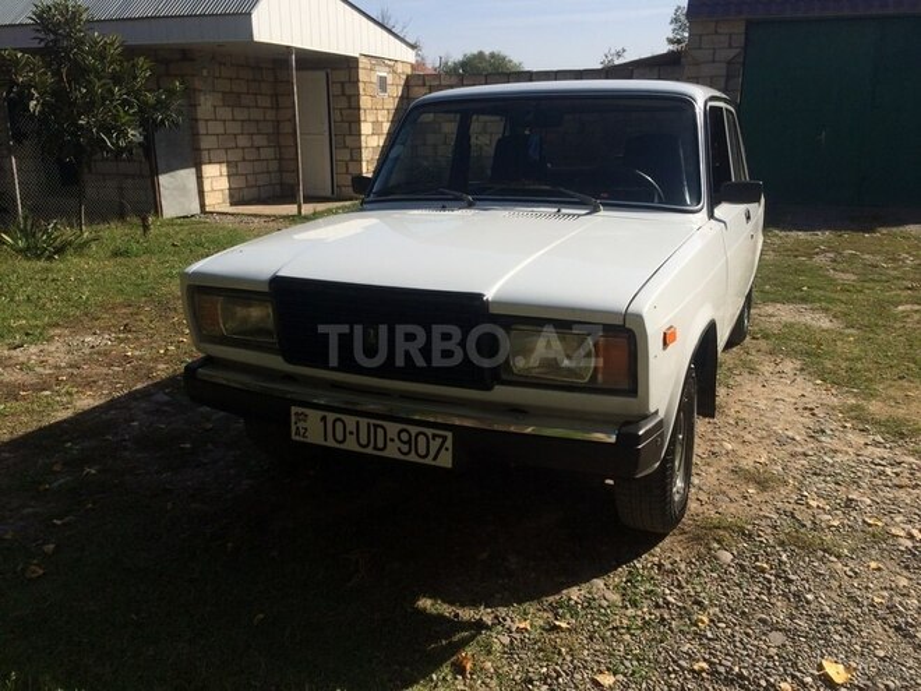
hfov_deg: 61.7
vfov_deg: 48.2
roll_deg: -1.4
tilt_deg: -15.6
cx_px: 460
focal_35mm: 29
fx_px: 772
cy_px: 346
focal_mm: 4.15
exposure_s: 1/2283
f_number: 2.2
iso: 32
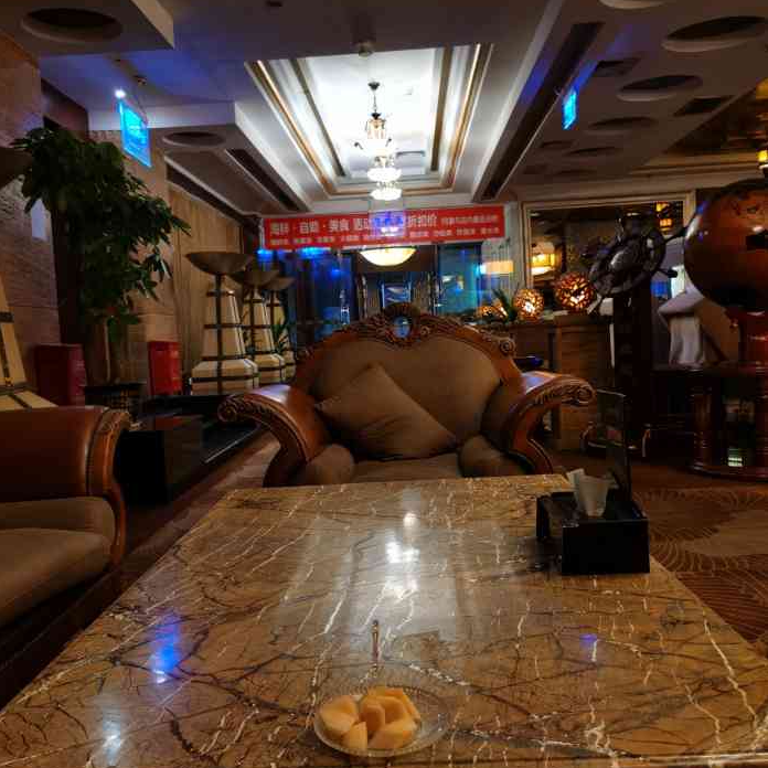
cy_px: 380
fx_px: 803
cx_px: 383
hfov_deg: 51.1
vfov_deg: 51.1
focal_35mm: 32
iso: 320
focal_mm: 5.56
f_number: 1.6
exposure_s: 1/33.3
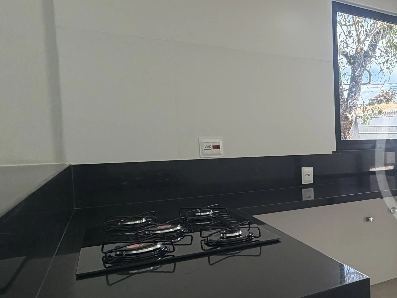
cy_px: 159
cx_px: 469
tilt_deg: -2.9
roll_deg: +0.7
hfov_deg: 39.8
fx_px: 390
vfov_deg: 41.8
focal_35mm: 34
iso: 64
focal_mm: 2.22
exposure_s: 1/129
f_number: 2.2
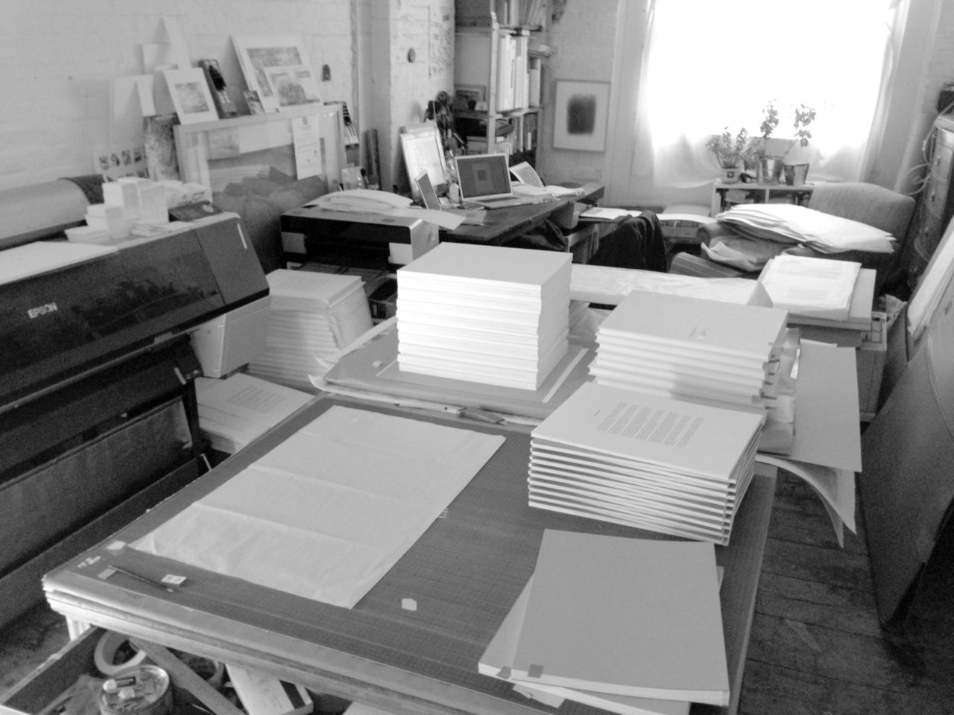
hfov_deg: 55.4
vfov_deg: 42.9
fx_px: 909
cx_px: 477
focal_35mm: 33
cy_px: 358
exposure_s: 1/20
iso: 200
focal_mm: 4.13
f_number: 2.4
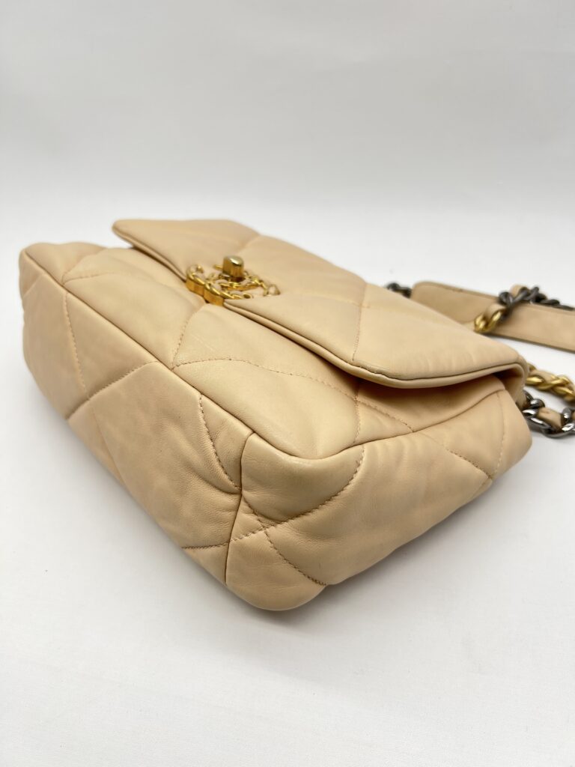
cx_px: 288
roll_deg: +5.9
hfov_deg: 53.1
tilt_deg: -38.6
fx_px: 576
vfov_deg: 67.3
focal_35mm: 26
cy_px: 384
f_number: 1.5
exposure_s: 1/134
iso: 32
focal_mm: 5.7
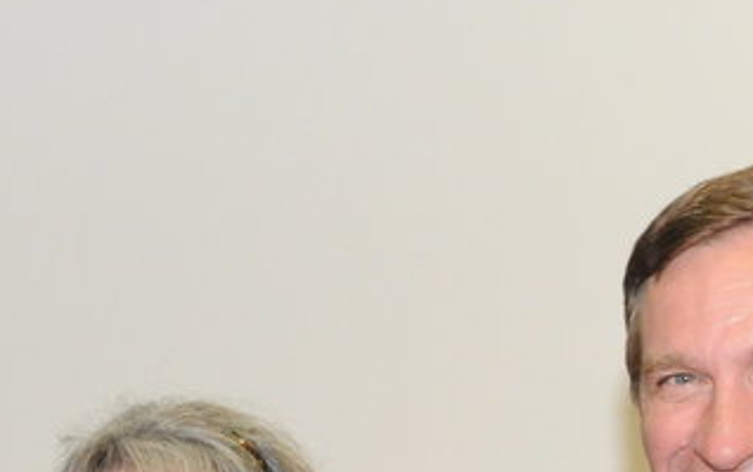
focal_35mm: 130
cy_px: 583
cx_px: 78
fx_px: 2661
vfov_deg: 10.0
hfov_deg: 15.9
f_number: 9
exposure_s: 1/13
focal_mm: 27
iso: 2000
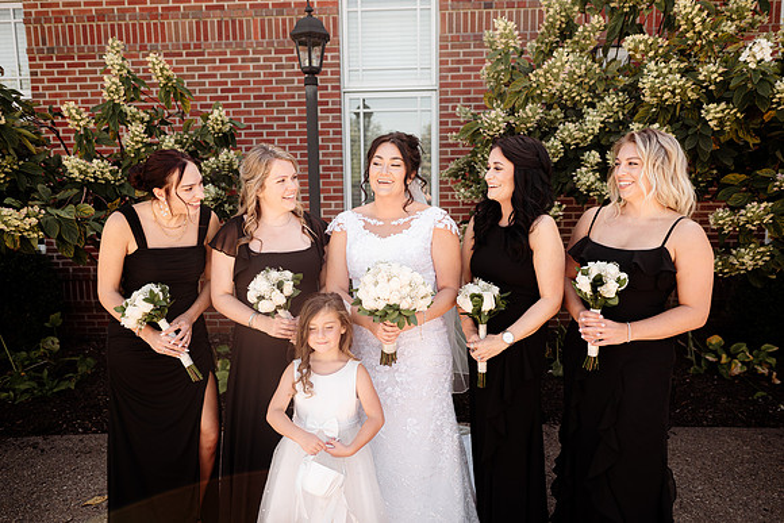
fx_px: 547
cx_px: 382
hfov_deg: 71.3
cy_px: 261
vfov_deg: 51.1
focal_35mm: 25
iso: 160
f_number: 2.8
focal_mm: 24
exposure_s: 1/640
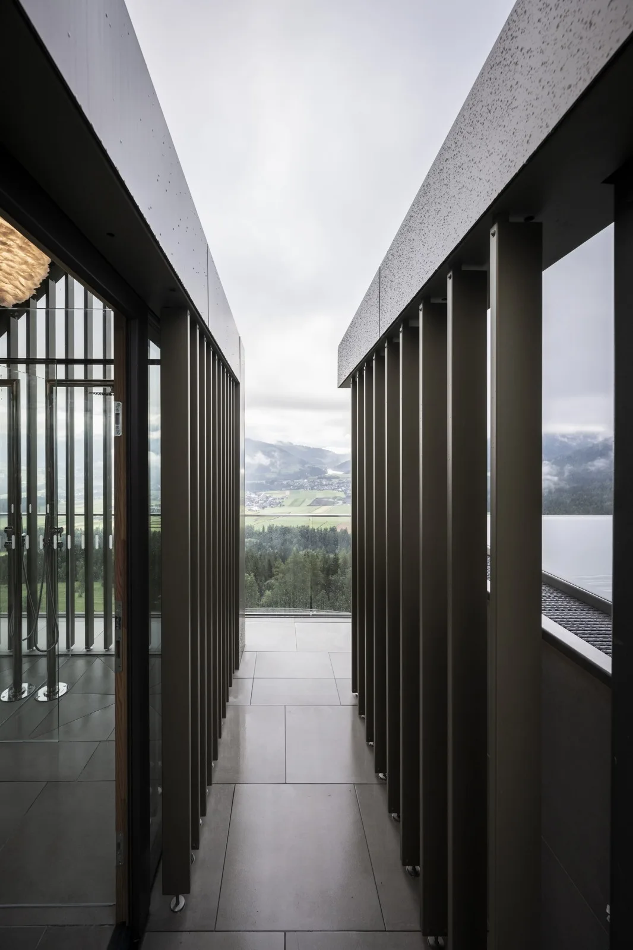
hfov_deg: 81.2
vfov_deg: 104.3
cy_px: 475
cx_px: 316
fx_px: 369
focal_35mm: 14
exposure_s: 1/160
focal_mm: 14
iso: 250
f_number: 6.3
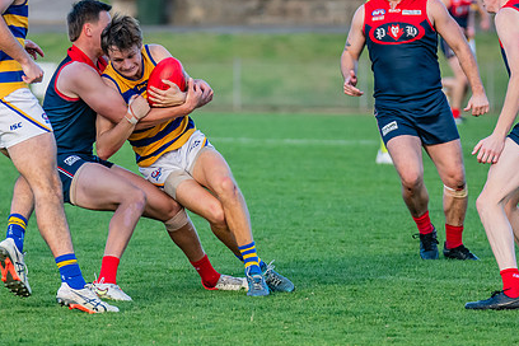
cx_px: 238
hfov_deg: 3.8
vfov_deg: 2.5
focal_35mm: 542
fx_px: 7813
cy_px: 148
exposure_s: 1/1250
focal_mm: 250
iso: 1100
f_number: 4
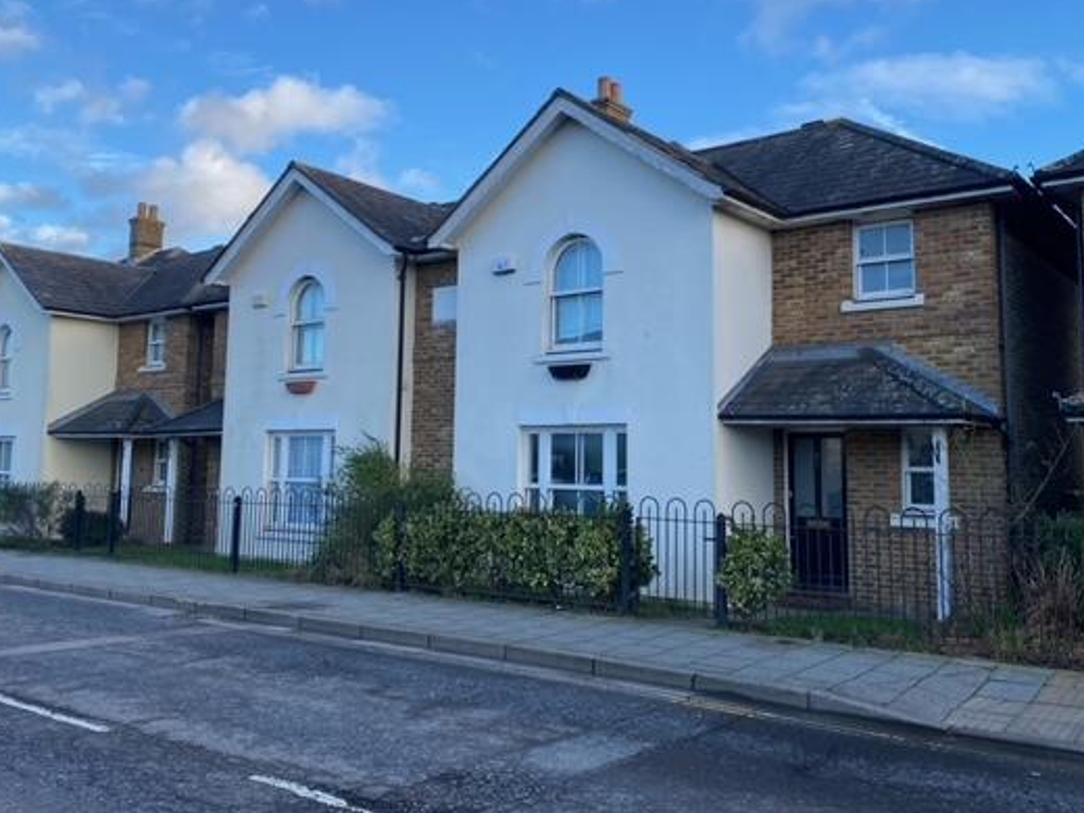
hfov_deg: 56.8
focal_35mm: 32
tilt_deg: +4.9
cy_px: 369
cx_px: 540
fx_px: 1002
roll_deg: -1.6
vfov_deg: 44.1
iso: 32
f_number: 1.8
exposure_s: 1/816
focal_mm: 4.25
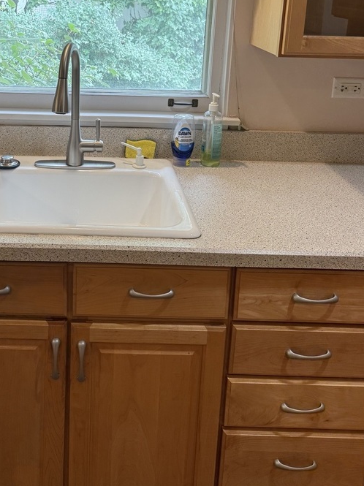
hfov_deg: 36.0
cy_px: 94
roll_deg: -1.3
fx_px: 547
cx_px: 94
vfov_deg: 45.4
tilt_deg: -10.6
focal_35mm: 39
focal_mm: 6.76
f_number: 1.78
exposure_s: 1/120
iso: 125
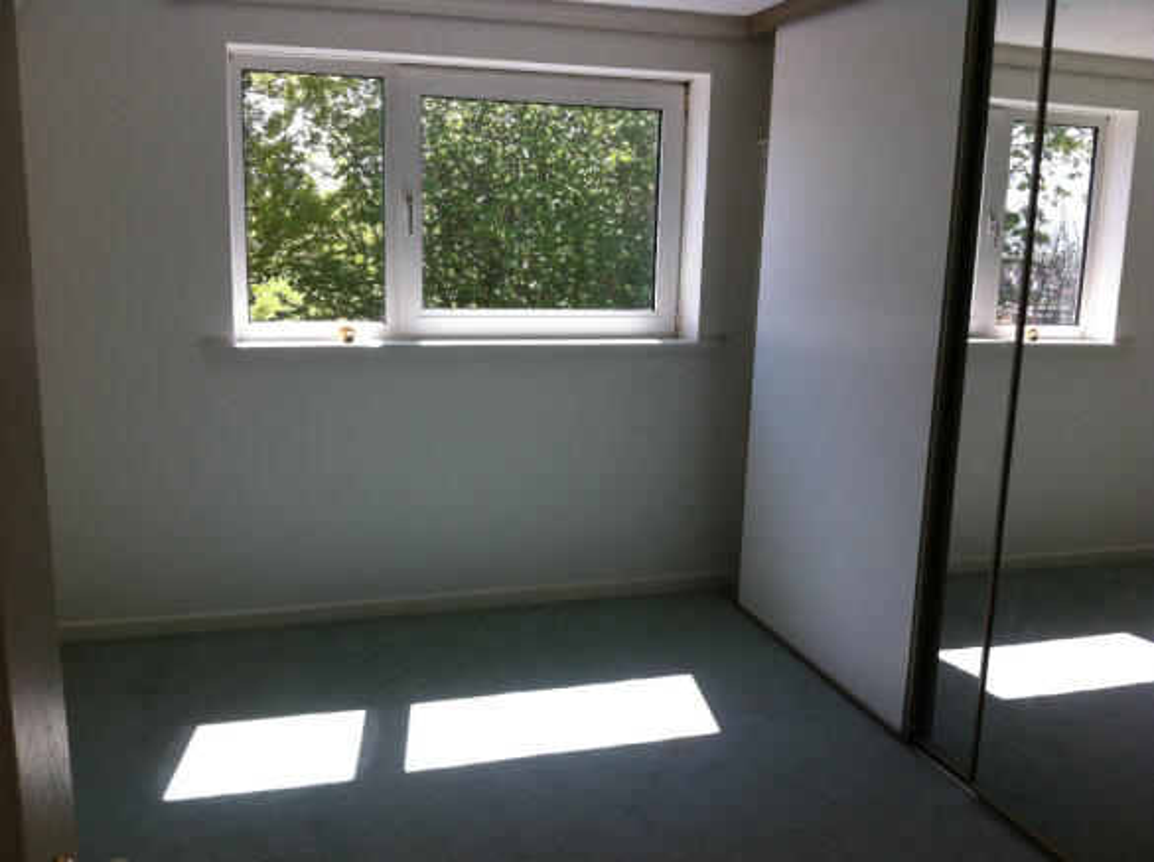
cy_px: 431
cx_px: 577
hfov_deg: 52.7
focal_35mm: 35
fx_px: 1165
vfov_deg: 40.6
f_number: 2.8
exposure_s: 1/275
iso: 80
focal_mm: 3.85
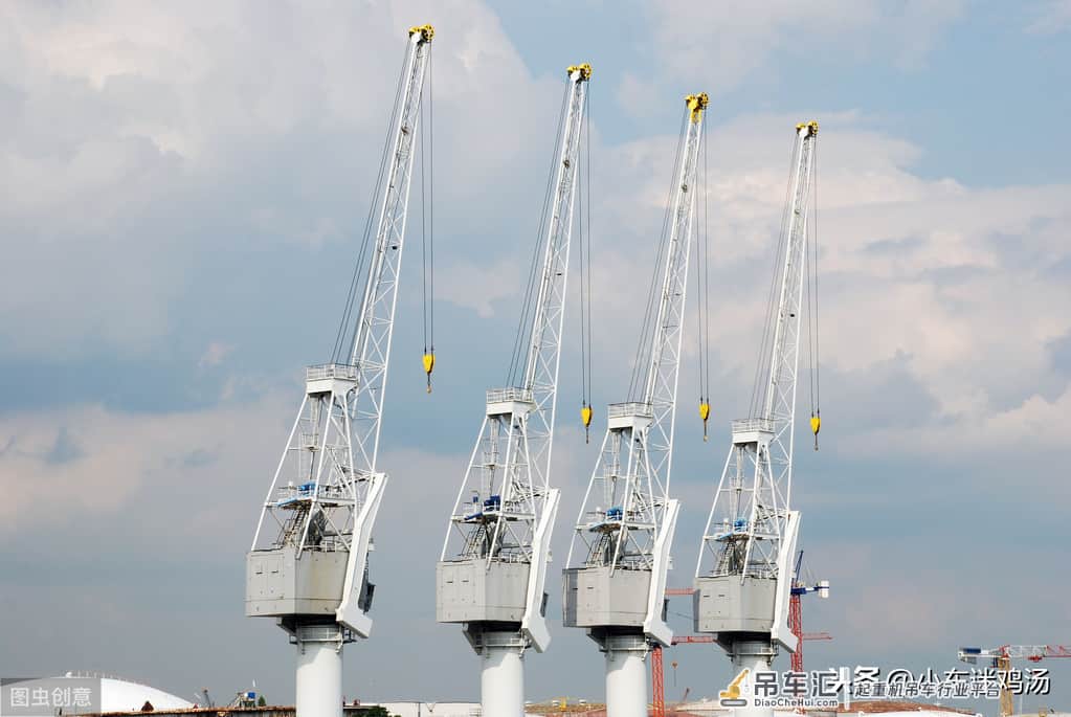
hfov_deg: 20.6
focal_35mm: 99
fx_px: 2949
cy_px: 358
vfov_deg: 13.9
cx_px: 536
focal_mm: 66
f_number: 11
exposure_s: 1/400
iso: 200
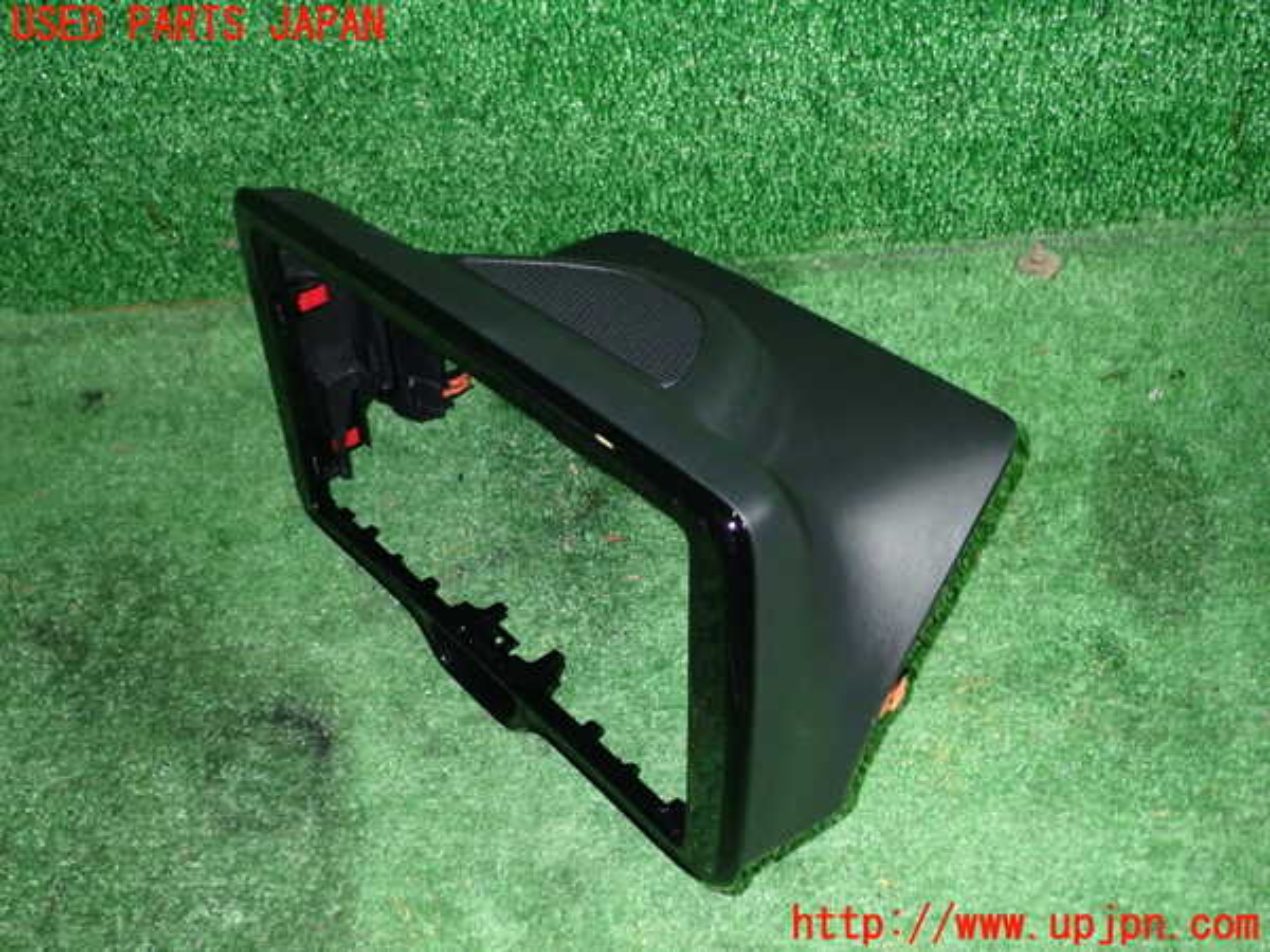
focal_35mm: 32
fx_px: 1174
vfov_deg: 44.2
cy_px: 476
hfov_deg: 56.8
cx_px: 635
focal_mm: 5.79
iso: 640
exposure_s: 1/30
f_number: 7.1
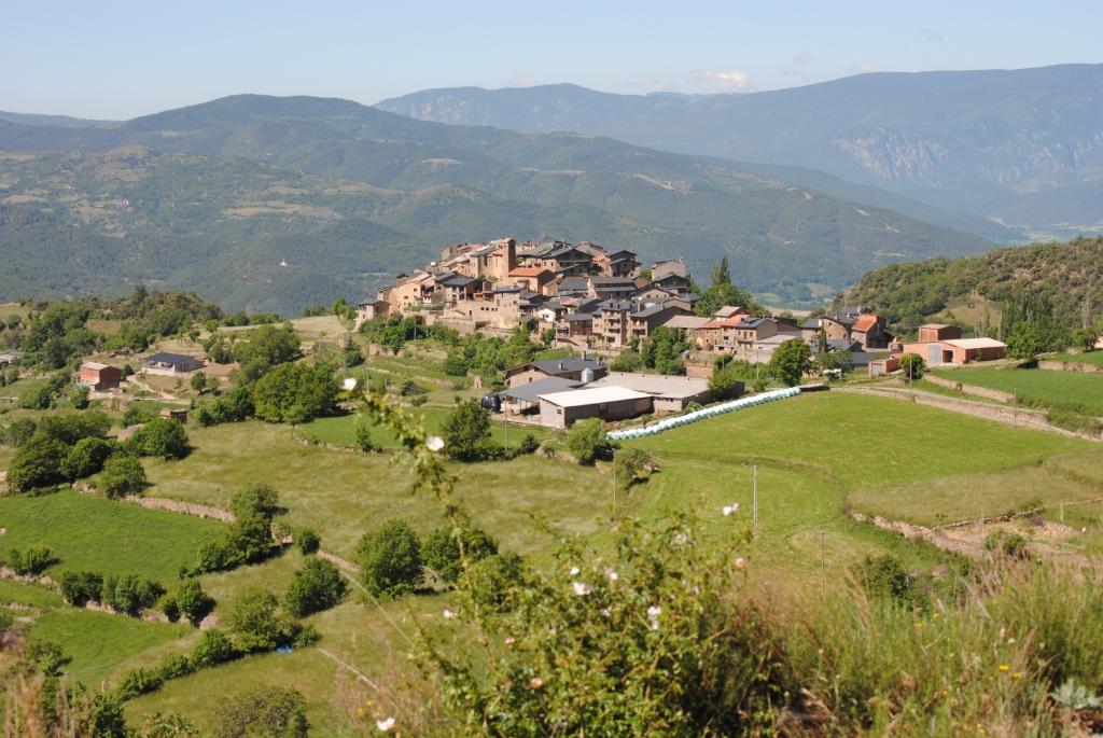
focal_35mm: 82
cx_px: 552
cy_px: 369
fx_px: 2530
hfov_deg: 24.6
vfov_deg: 16.6
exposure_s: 1/320
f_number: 9
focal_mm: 55
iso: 200
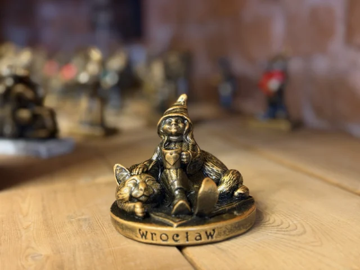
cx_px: 180
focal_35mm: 48
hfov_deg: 39.7
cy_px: 135
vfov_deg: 30.3
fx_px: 499
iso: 640
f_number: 1.78
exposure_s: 1/20
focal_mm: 6.76
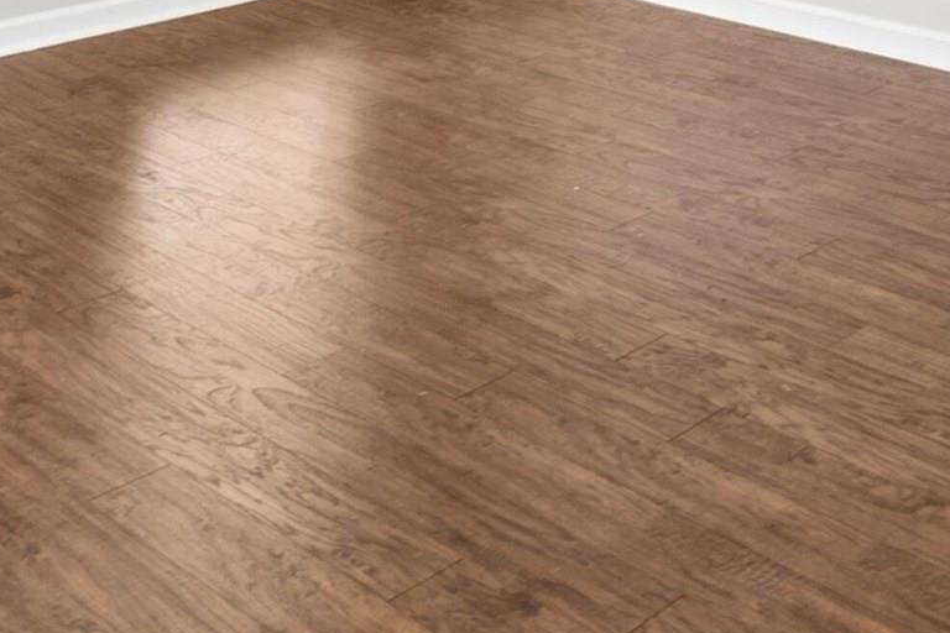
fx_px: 1583
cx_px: 455
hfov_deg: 33.4
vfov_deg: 18.7
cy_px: -429
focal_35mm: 60
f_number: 10
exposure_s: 6
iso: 100
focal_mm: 10
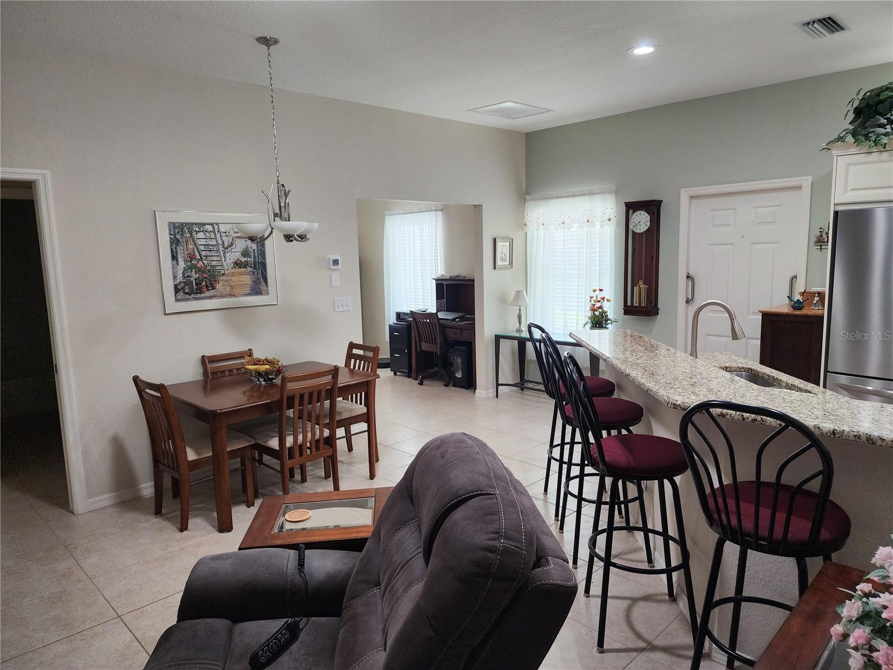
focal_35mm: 23
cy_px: 335
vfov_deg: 58.9
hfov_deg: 73.9
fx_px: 593
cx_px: 446
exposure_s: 1/120
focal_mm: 6.4
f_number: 1.8
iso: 320
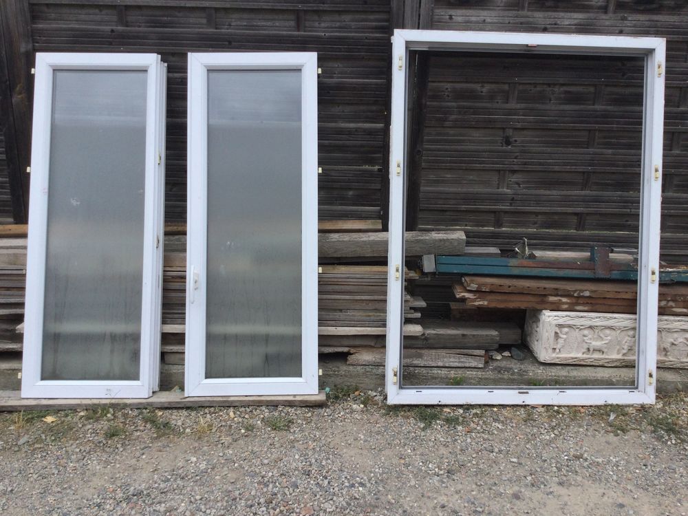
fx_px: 616
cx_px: 344
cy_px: 258
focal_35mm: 31
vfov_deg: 45.4
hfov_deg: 58.4
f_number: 2.4
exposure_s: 1/715
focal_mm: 3.3
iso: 25
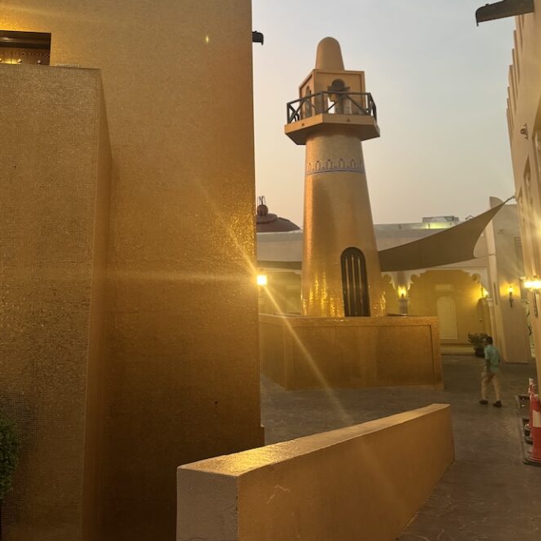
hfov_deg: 49.6
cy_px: 156
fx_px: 583
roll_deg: +0.7
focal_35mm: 33
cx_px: 234
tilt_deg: +13.3
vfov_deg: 48.4
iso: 400
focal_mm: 6.76
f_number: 1.78
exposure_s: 1/50
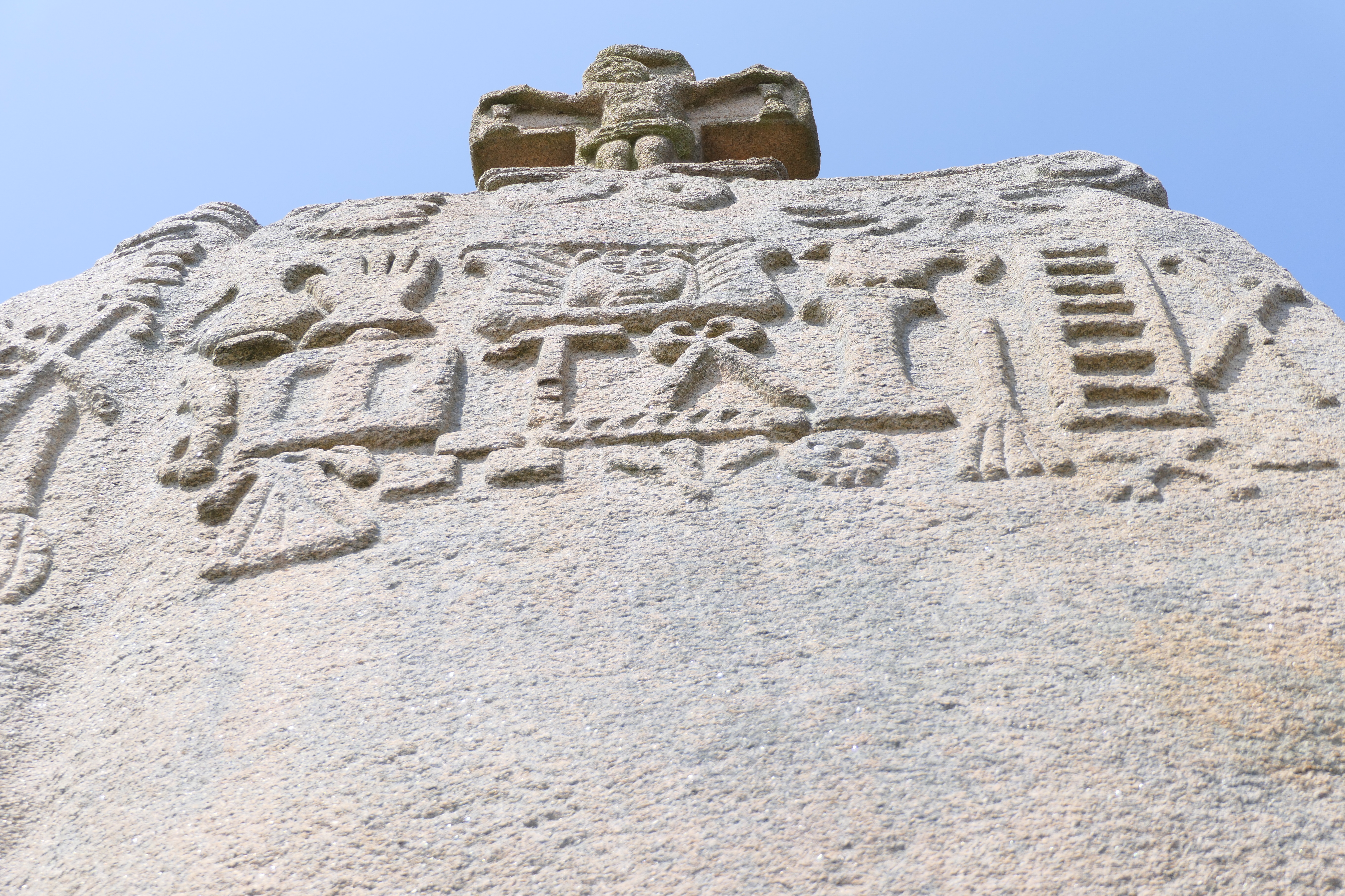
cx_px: 672
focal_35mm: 73
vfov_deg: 18.7
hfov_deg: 27.7
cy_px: 448
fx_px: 2727
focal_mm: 26.6
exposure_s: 1/1000
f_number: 4
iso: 125
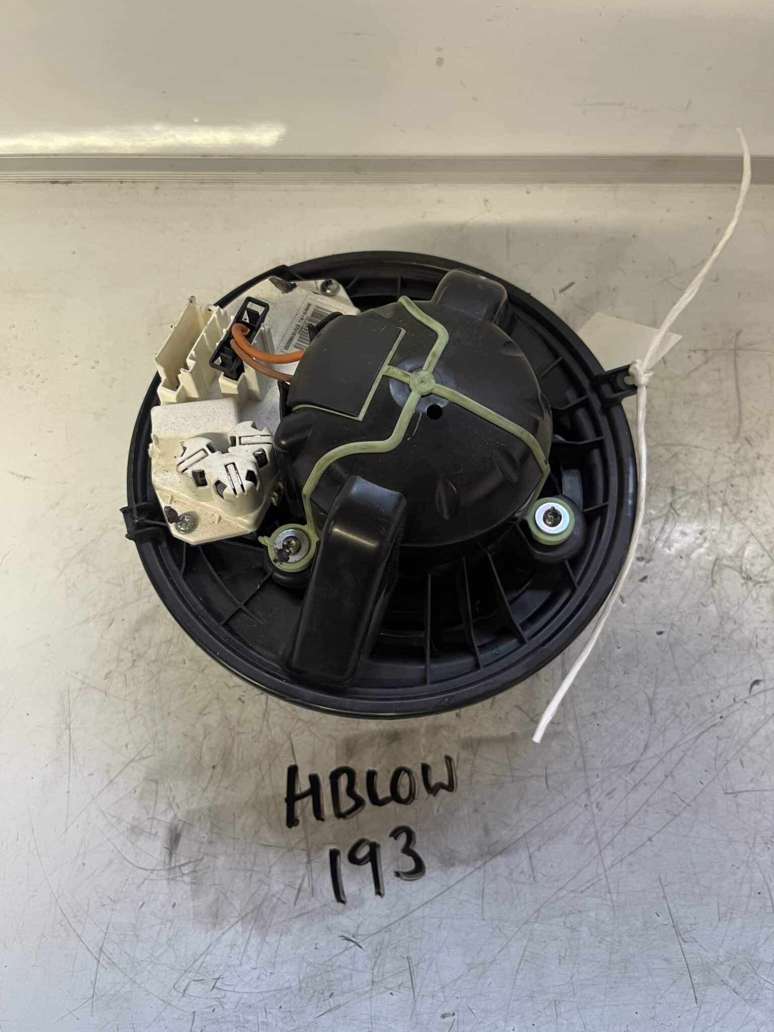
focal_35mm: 26
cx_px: 387
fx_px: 775
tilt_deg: -68.7
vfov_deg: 67.3
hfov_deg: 53.1
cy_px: 516
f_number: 1.6
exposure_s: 1/50
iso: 125
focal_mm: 5.1
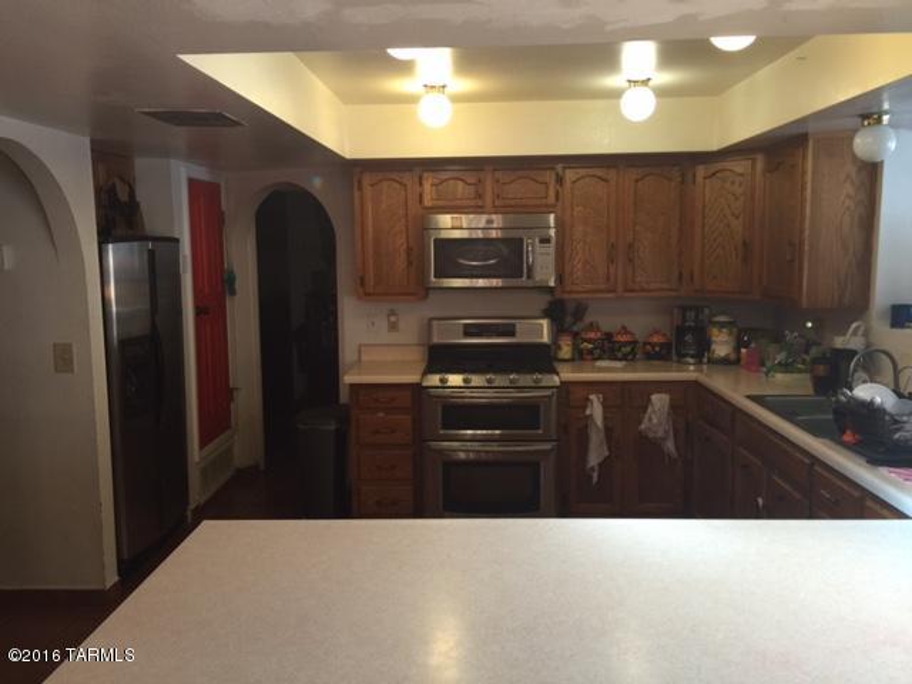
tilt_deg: -5.1
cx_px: 456
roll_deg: +1.1
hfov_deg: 61.7
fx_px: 764
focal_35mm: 29
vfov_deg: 48.2
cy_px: 342
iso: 50
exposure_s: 1/15
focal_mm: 4.15
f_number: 2.2
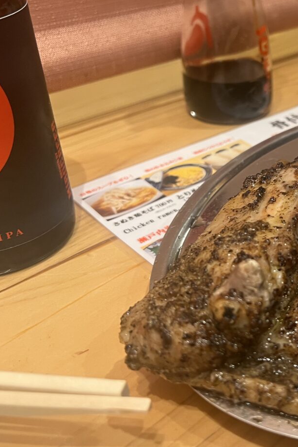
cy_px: 193
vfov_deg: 43.5
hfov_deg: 27.5
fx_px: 559
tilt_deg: -31.5
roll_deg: -1.1
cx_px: 322
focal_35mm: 45
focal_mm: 5.7
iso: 100
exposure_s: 1/60
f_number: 1.5
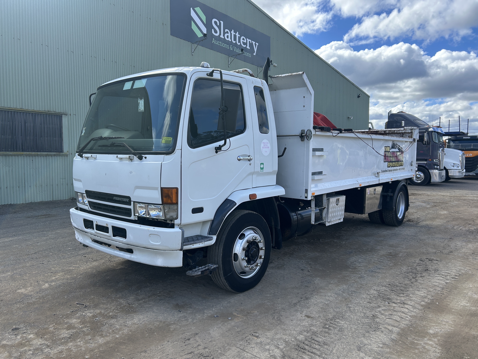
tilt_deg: -2.0
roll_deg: -0.3
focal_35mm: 26
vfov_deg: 53.1
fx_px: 359
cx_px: 239
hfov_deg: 67.3
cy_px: 180
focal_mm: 5.7
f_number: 1.5
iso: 50
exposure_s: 1/1431
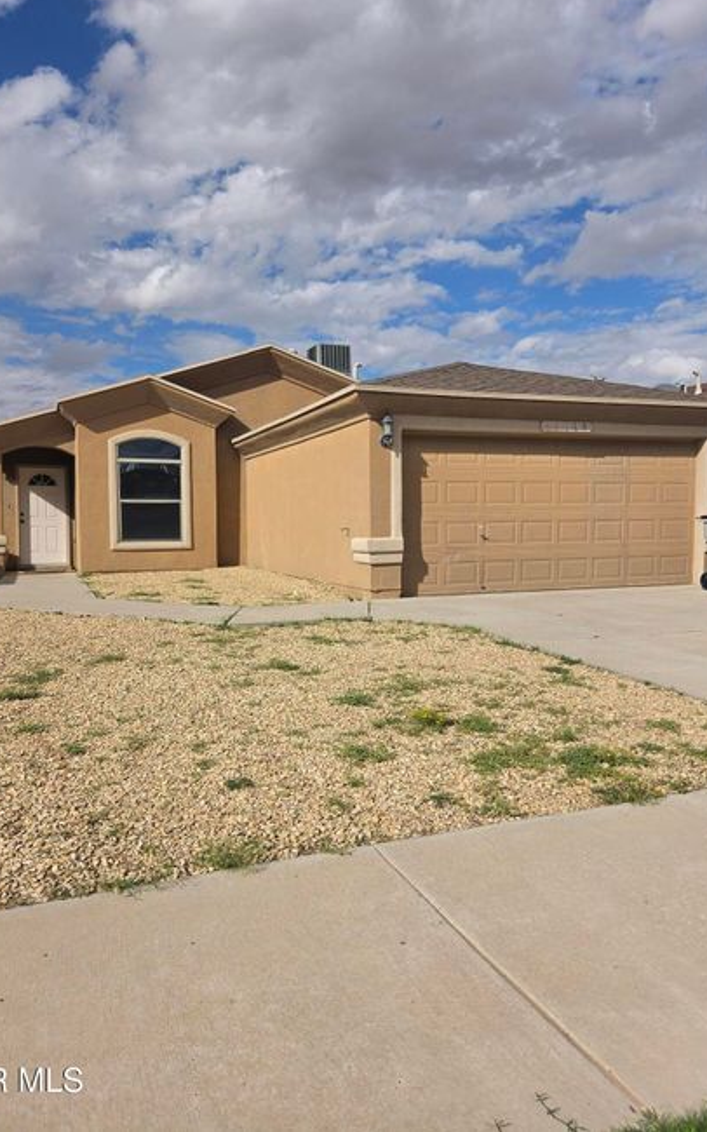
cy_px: 553
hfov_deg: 49.2
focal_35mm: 25
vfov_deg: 72.5
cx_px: 329
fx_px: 771
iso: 80
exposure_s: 1/7734
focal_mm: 5.4
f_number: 1.8
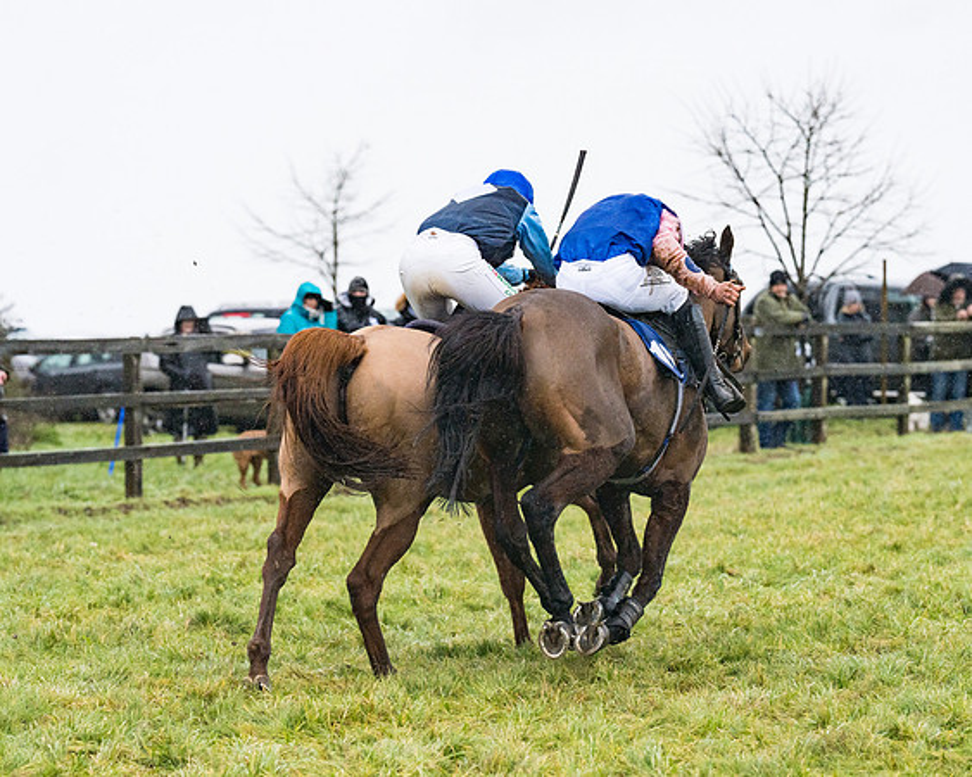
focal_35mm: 172
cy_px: 362
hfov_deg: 11.2
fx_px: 4939
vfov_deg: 9.0
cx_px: 531
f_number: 4
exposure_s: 1/3200
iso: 1600
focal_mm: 135
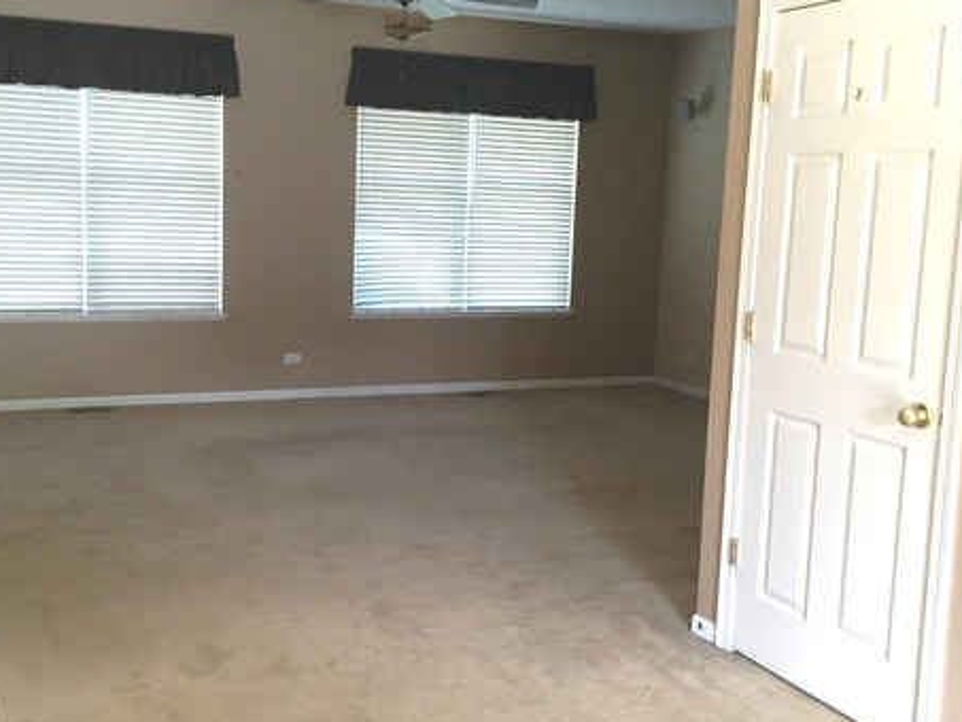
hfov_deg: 45.7
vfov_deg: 35.2
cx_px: 416
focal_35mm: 41
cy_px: 357
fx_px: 1140
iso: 50
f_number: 2.2
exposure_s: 1/30
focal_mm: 4.15
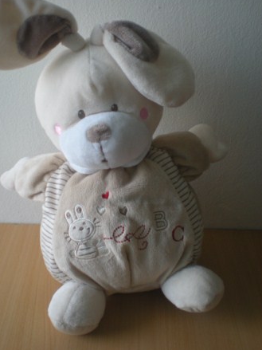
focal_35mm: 45
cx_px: 111
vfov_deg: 42.1
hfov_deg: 32.1
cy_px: 185
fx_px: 454
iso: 154
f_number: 3.1
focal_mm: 6.3
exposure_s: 1/62.4
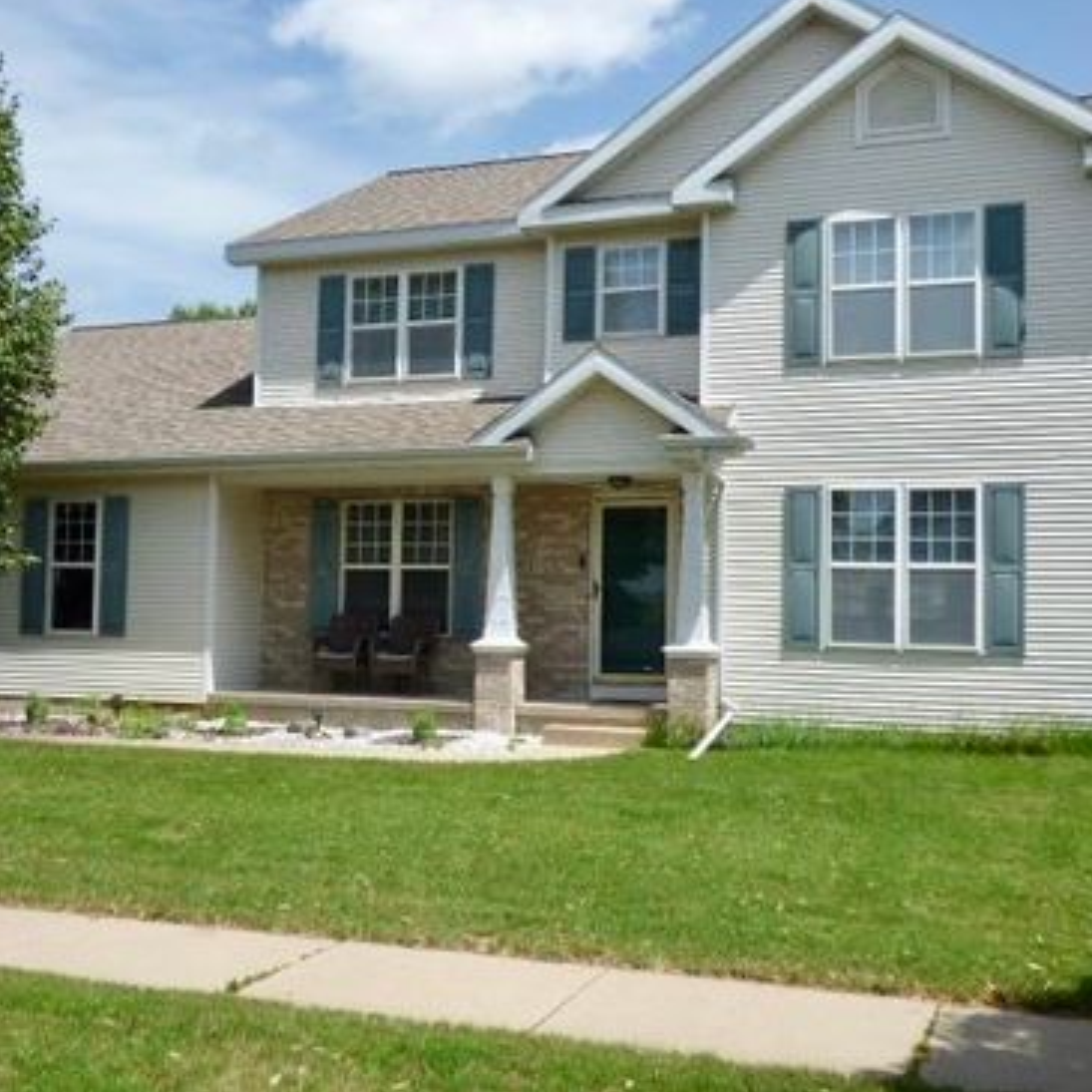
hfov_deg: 41.7
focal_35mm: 40
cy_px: 534
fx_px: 1428
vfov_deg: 41.9
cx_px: 455
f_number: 3.4
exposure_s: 1/1000
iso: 100
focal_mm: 5.97
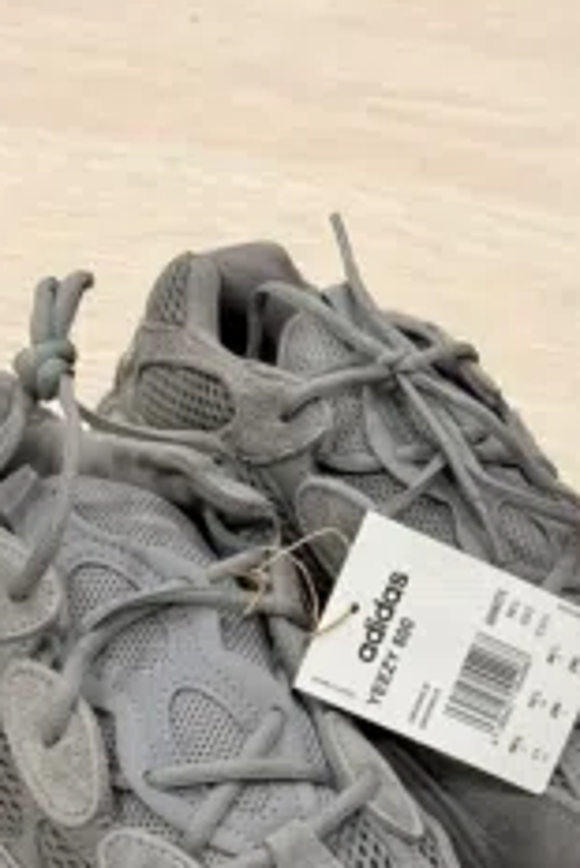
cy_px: 696
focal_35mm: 86
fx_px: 2075
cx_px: 314
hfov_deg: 15.9
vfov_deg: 23.3
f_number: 1.78
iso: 160
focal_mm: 6.76
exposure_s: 1/50
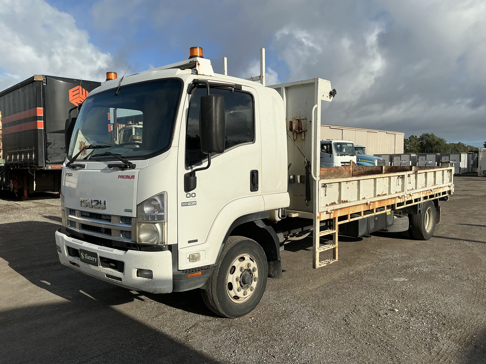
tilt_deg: -1.9
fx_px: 393
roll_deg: +0.4
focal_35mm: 28
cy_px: 182
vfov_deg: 49.7
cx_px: 243
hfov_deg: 63.4
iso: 25
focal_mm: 3
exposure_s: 1/3322
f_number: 1.8
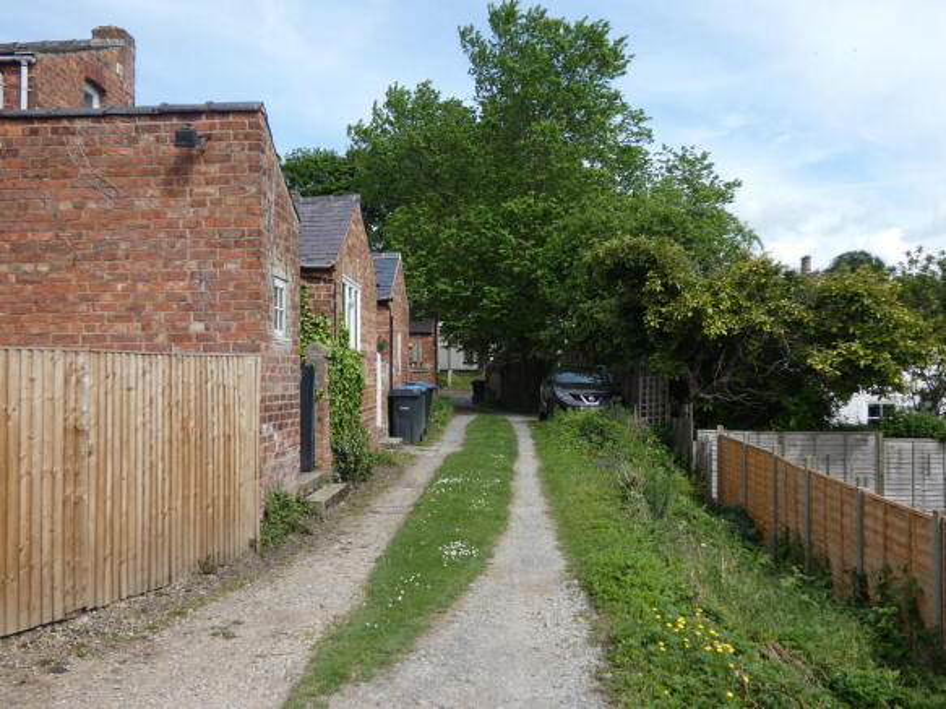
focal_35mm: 33
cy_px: 354
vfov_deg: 42.9
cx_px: 473
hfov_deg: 55.4
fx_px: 902
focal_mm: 6
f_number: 3.4
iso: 80
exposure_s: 1/640
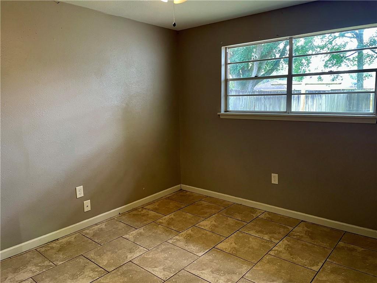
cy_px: 142
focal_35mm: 26
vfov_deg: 53.1
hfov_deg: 67.3
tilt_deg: -8.8
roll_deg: +1.6
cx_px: 188
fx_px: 283
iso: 250
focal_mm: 4.2
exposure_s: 1/60
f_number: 1.6
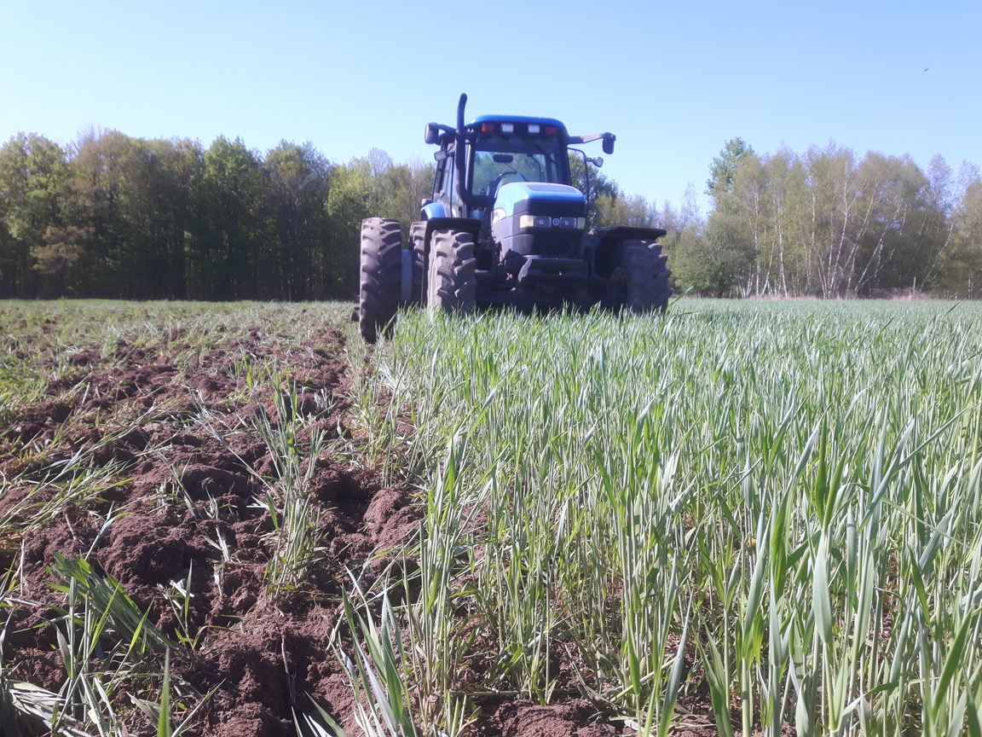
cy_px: 368
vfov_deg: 45.4
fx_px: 879
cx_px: 491
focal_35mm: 31
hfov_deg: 58.4
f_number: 1.9
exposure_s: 1/584
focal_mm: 3.7
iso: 40
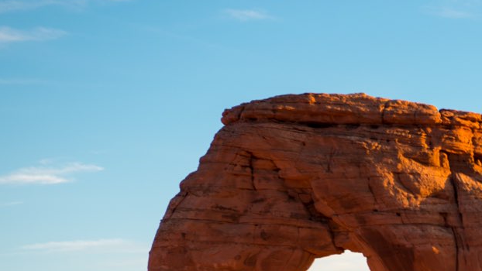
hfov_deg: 12.5
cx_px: 606
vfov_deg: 7.2
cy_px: 407
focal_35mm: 167
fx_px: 2135
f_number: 4.5
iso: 100
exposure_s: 1/80
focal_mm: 62
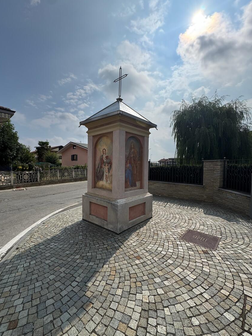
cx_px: 118
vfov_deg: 98.2
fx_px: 146
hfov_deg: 81.6
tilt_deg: -1.8
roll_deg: -0.8
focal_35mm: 15
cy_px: 168
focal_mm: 2.22
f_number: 2.2
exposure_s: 1/3906
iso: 40
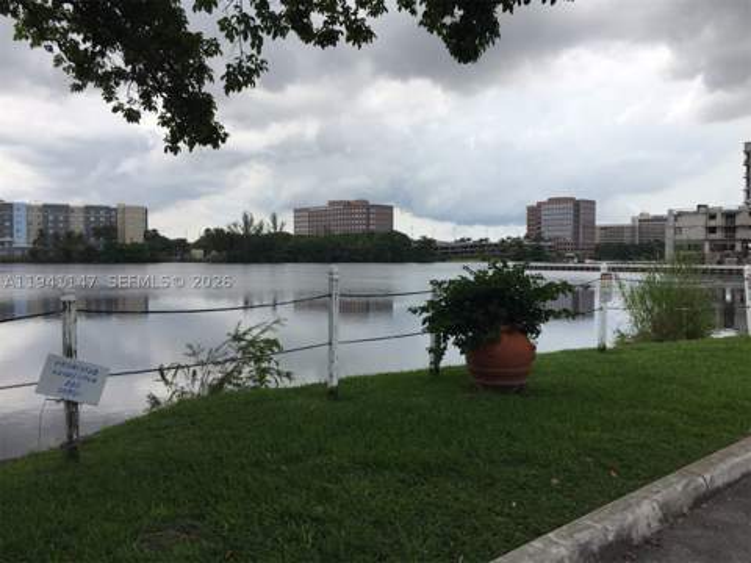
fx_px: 629
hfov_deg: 61.7
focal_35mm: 29
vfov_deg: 48.2
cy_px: 282
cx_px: 376
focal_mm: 4.15
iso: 32
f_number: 2.2
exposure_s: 1/1412
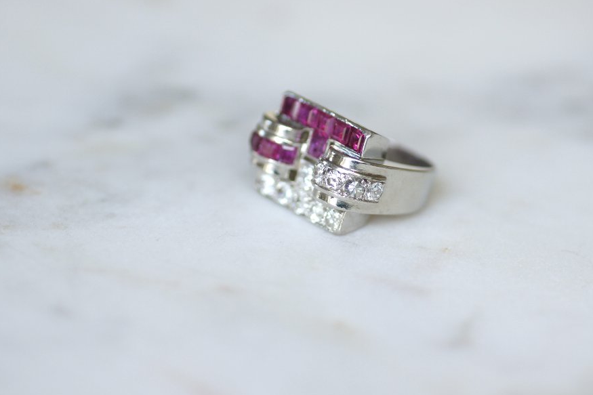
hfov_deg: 14.2
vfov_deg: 9.5
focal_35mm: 144
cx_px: 339
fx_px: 2371
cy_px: 160
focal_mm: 70
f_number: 2.8
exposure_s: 1/125
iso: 250
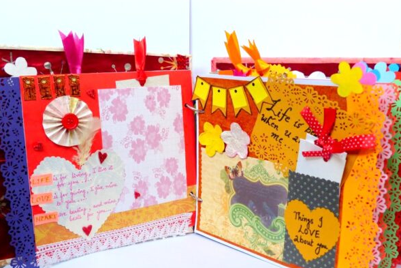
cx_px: 200
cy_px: 134
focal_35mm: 36
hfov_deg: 53.1
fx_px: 401
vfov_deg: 36.9
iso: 100
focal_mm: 6.2
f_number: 2.8
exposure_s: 1/100
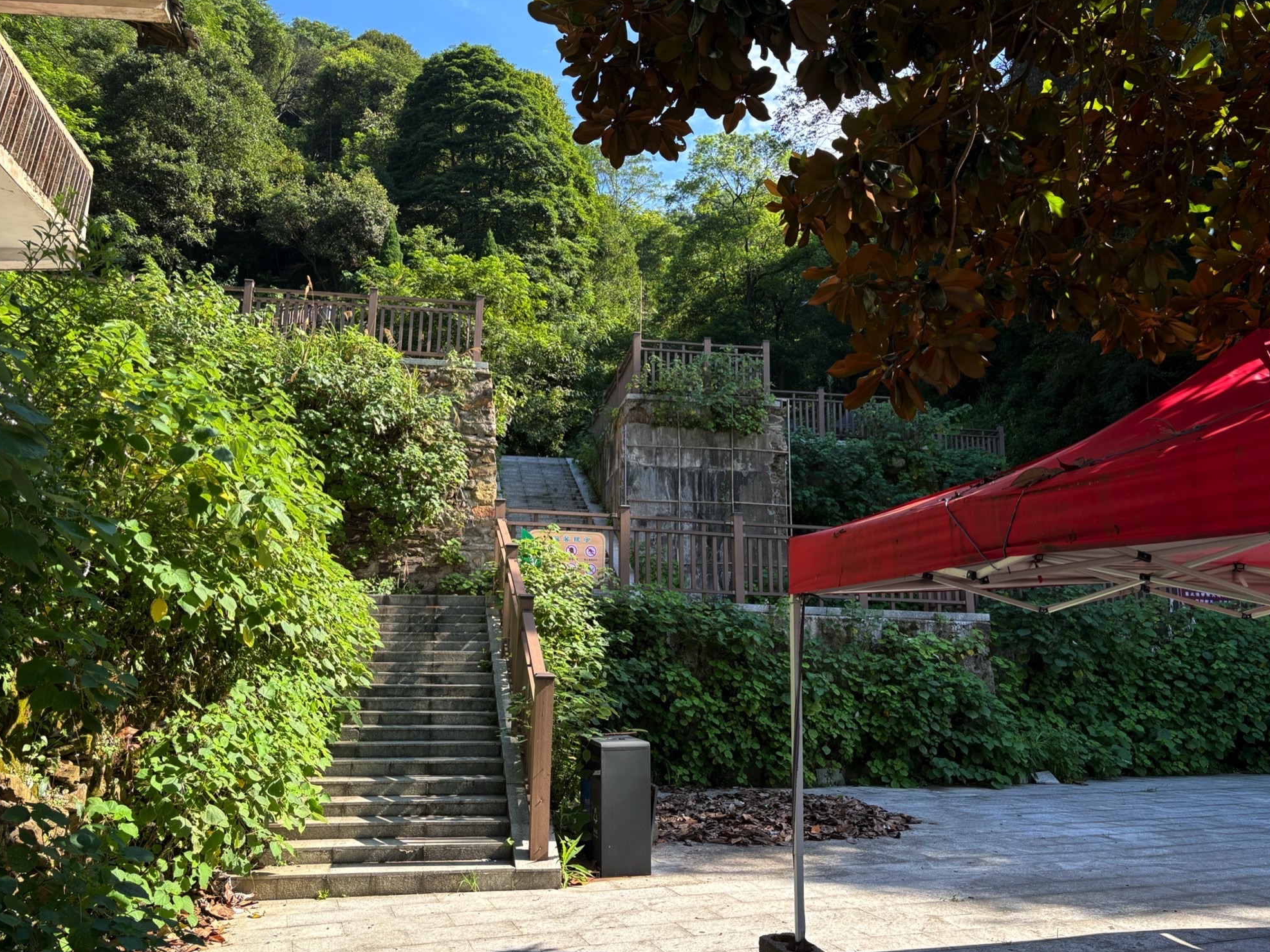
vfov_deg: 51.4
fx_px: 991
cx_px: 620
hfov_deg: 65.3
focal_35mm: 27
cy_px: 465
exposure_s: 1/525
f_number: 1.6
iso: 50
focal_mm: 5.96
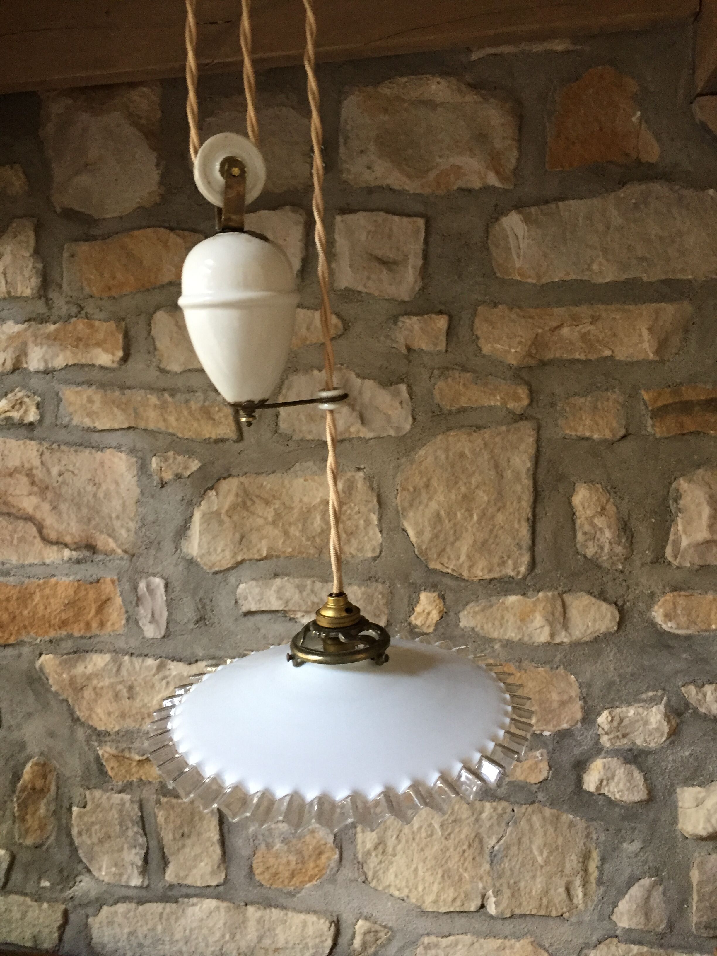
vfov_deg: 61.7
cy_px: 478
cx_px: 358
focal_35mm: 29
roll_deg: +2.4
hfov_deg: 48.2
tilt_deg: -6.2
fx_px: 801
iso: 250
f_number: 2.2
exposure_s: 1/33
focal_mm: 4.15
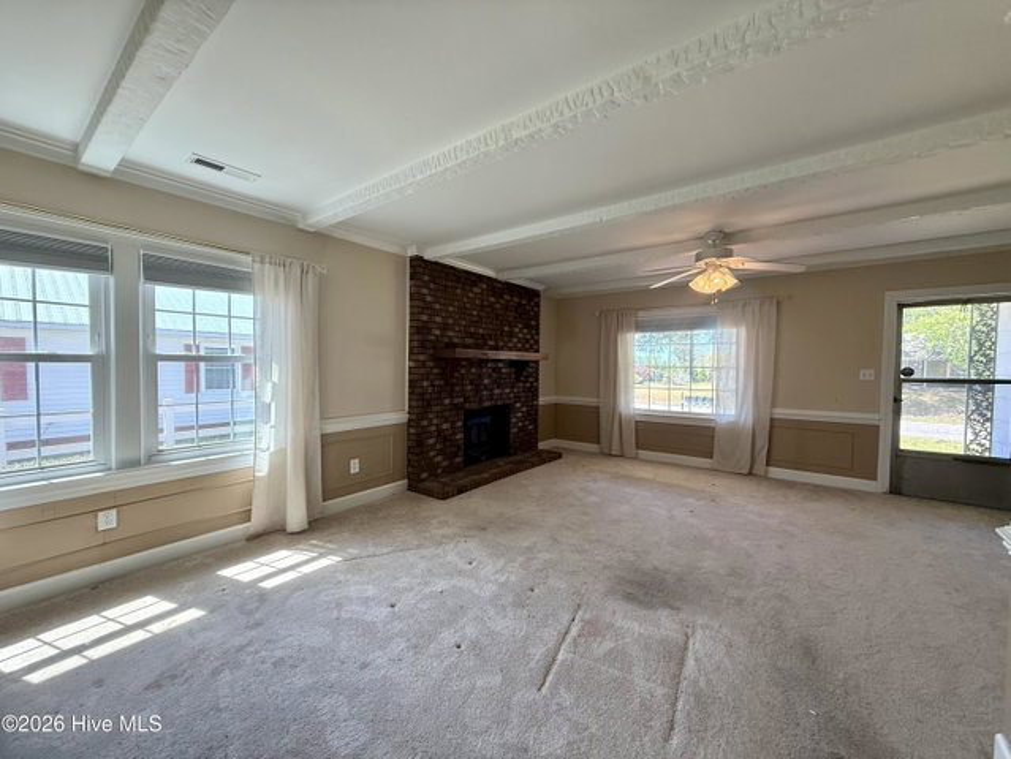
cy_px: 380
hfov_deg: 102.0
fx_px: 409
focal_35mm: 14
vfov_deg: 85.7
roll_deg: -0.6
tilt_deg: -1.7
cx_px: 506
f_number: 2.2
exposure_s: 1/120
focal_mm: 2.22
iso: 160
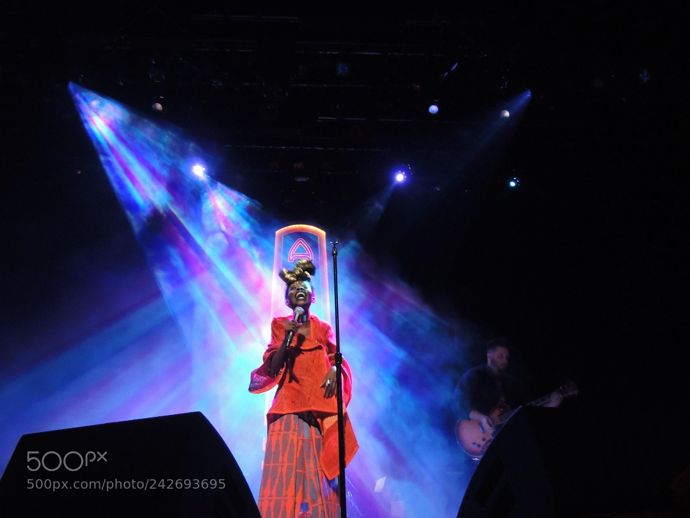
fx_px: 658
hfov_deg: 55.4
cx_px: 345
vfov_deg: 42.9
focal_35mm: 33
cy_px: 259
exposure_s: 1/5
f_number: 3.2
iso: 800
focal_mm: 5.8
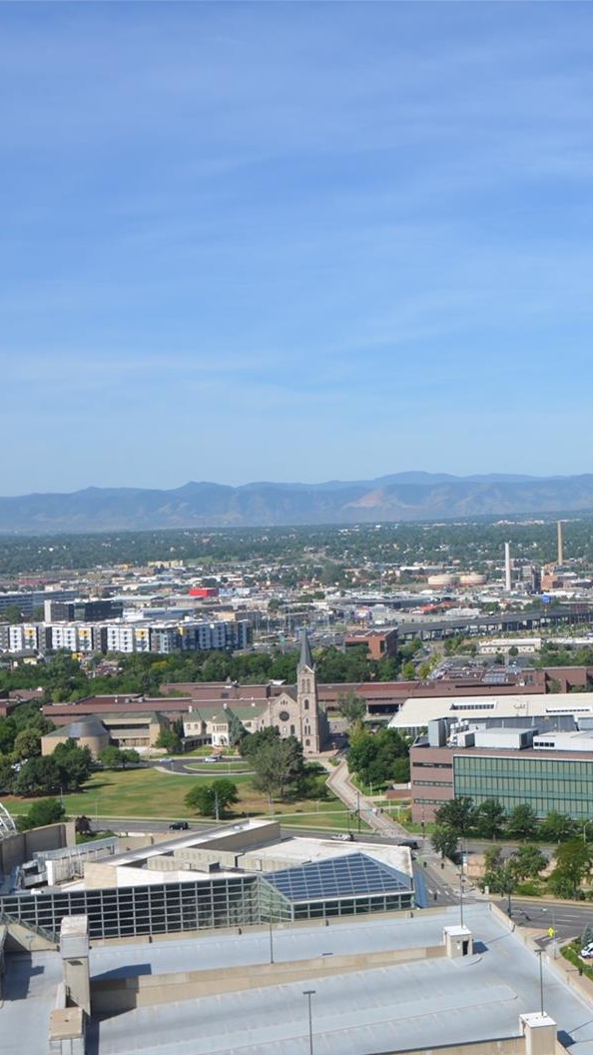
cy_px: 528
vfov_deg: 36.6
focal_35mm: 57
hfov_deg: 20.1
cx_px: 661
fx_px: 1593
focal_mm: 24
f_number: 8
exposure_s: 1/250
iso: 100
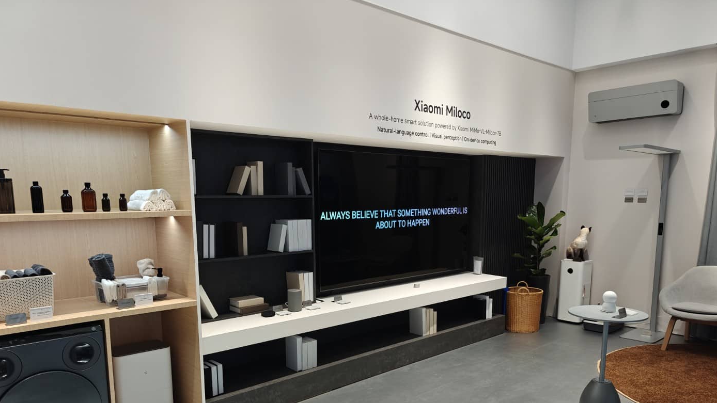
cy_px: 278
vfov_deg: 43.6
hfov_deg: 71.9
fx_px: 494
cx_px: 354
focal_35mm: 26
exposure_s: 1/86
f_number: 1.6
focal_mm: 6.06
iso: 125
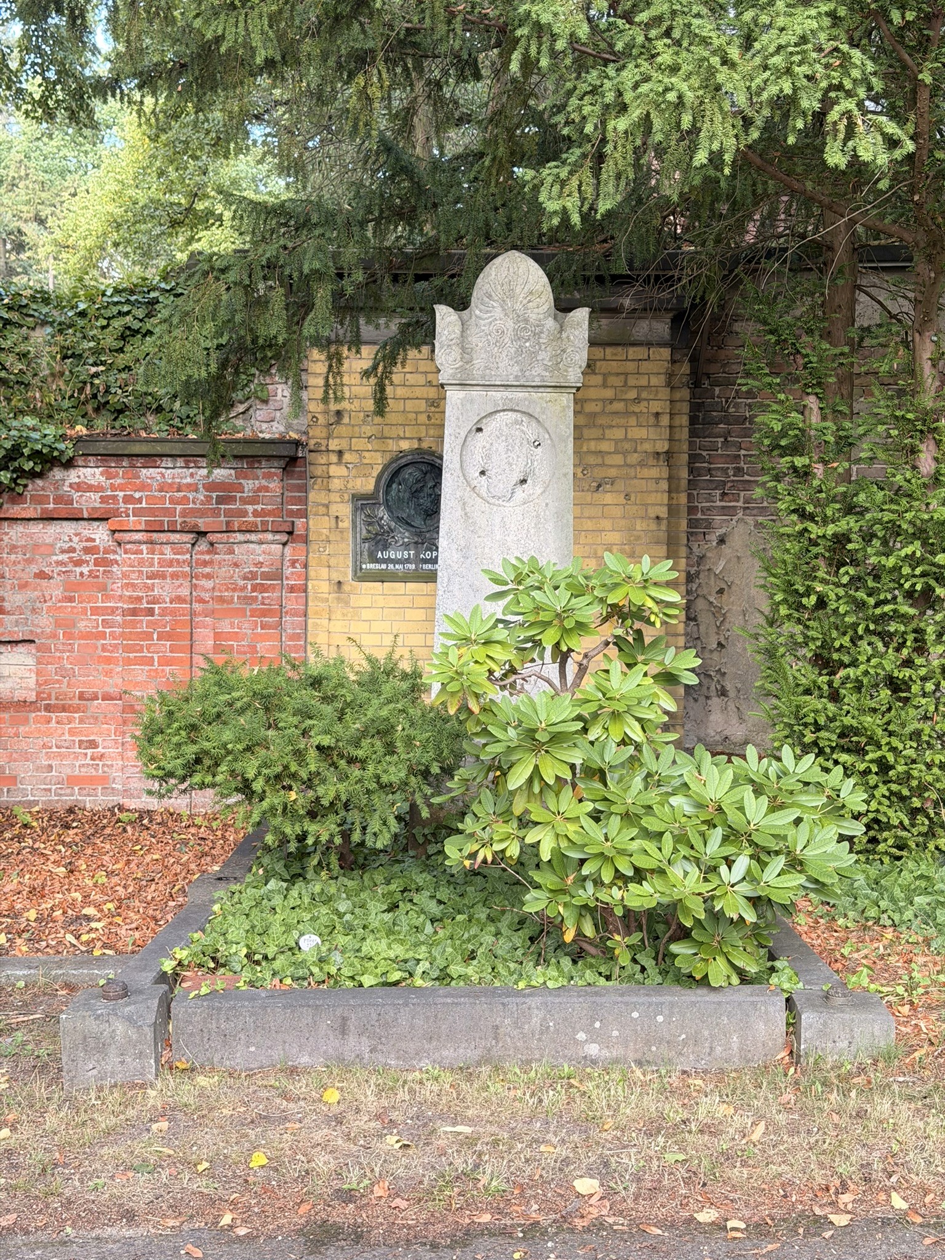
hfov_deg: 30.3
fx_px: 1747
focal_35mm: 48
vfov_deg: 39.7
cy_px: 630
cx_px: 472
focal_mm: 6.76
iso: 64
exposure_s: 1/121
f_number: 1.78
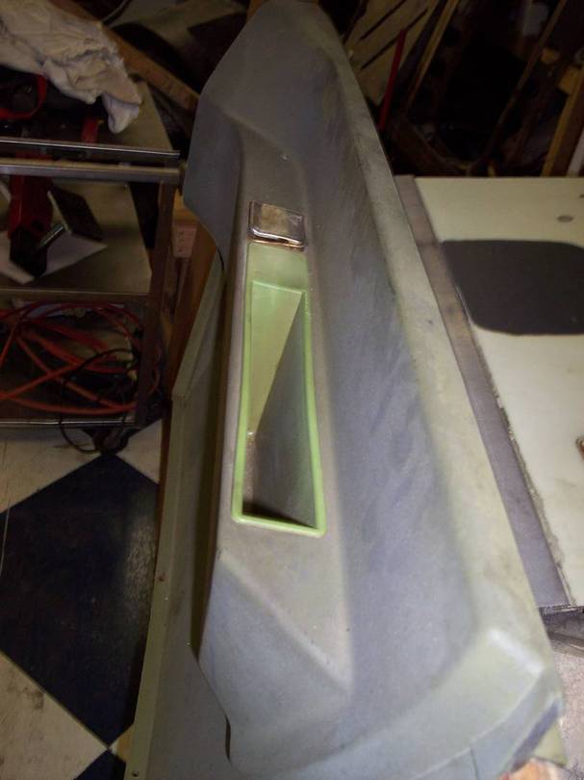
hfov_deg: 37.7
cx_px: 292
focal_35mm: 38
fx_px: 855
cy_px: 390
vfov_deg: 49.0
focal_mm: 8
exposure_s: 1/30
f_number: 2.8
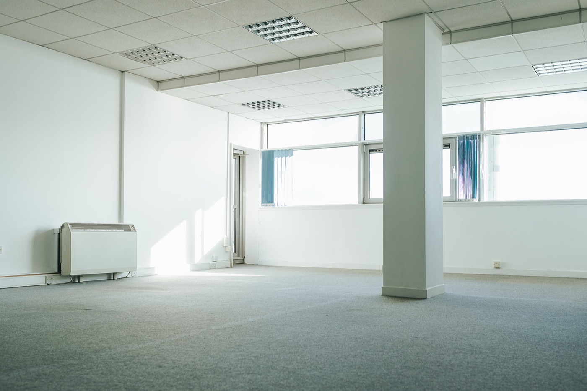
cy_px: 196
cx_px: 294
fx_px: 571
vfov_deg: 37.8
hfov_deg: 54.4
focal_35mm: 35
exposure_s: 1/320
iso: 400
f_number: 3.2
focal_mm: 35
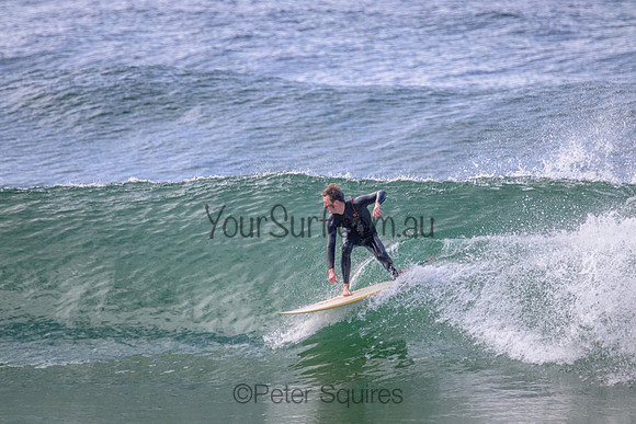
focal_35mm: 800
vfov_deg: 1.7
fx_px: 14136
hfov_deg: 2.6
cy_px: 212
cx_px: 318
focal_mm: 800
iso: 2800
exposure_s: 1/2000
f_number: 11
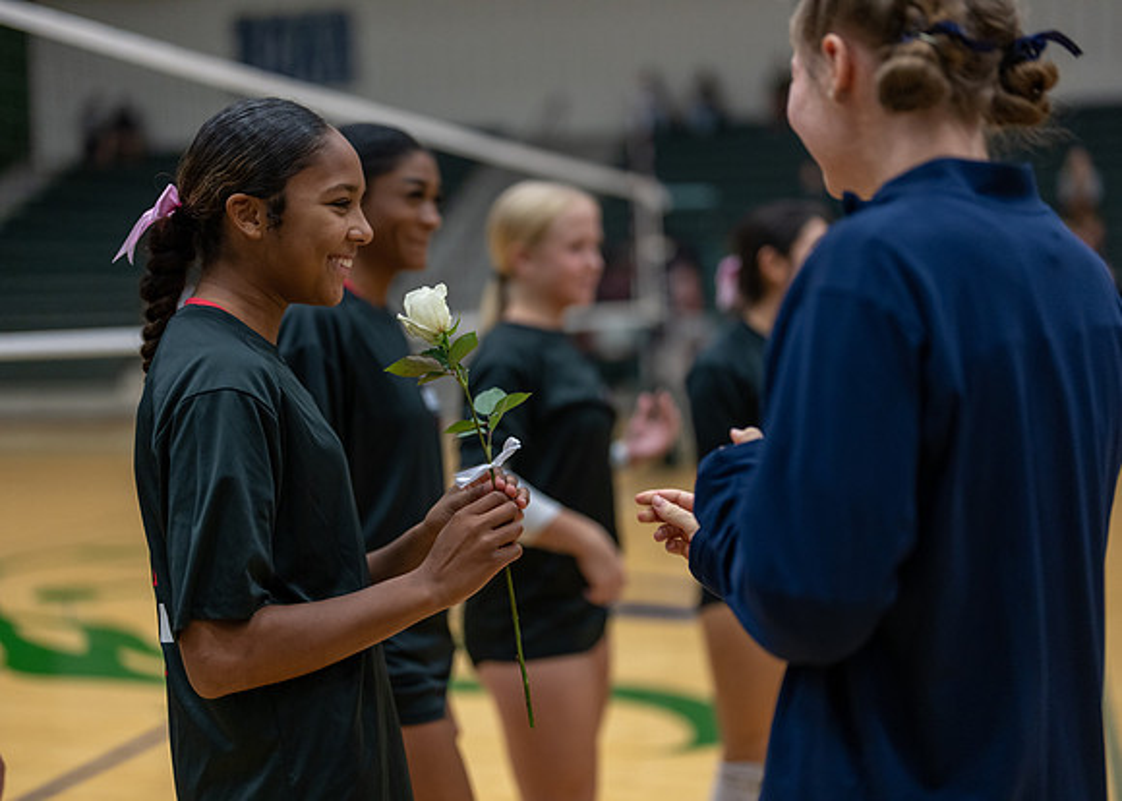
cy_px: 400
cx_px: 561
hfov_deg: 37.2
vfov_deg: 27.0
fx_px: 1669
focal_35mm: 52
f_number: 1.2
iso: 1000
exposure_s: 1/1000
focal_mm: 50
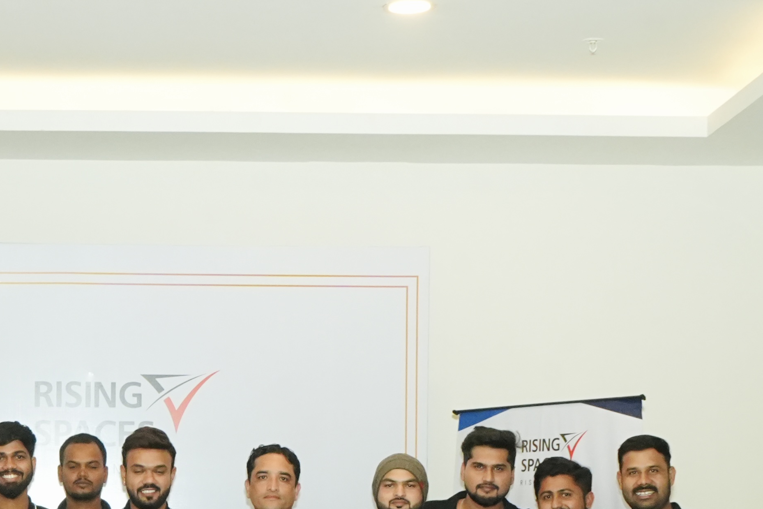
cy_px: 572
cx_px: 101
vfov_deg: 11.5
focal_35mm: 117
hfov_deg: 17.3
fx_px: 2480
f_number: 11
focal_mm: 31
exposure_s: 1/125
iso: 4000
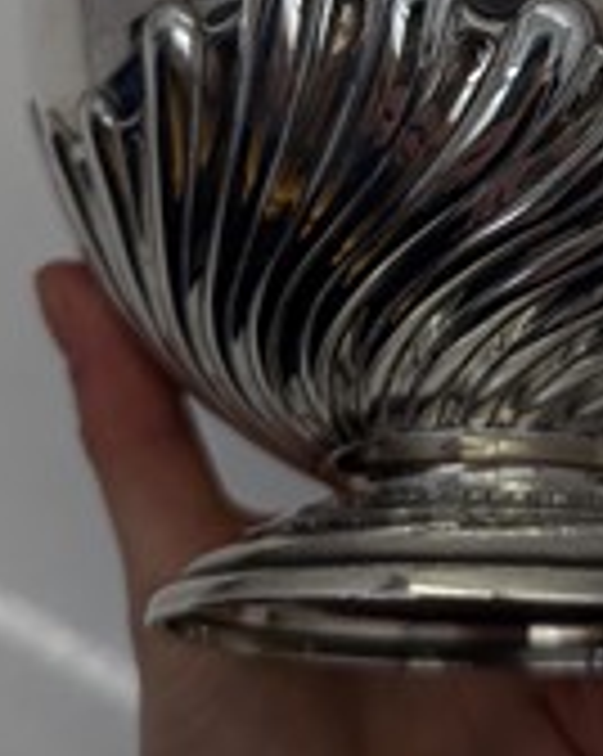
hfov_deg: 26.4
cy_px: 86
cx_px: 506
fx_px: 1252
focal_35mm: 56
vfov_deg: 32.1
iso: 44
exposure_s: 1/231
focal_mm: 6.81
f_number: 1.85
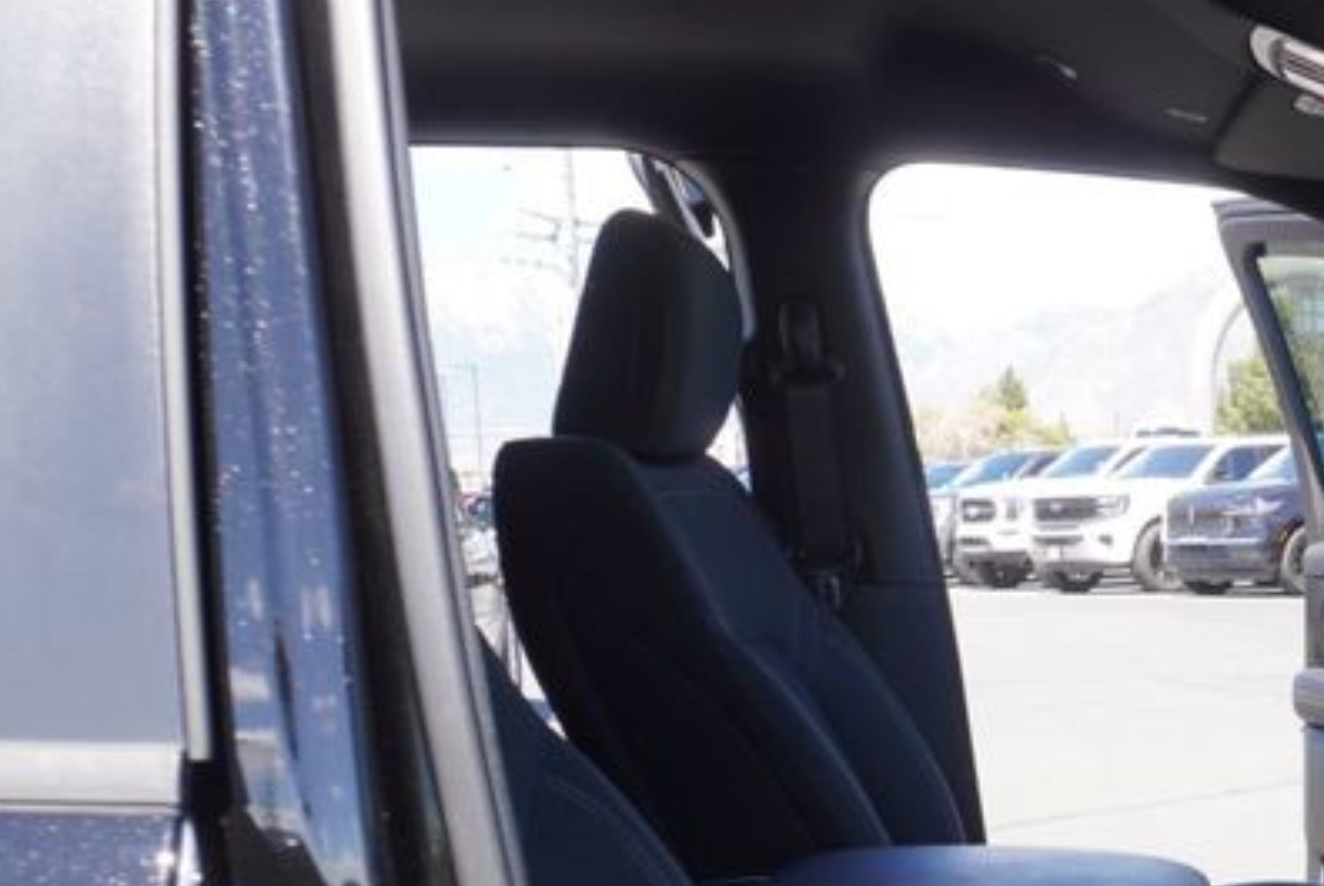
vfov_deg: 20.7
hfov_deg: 30.0
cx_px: 1344
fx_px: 2283
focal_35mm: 62
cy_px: 1020
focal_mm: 16
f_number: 5.6
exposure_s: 1/125
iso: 100
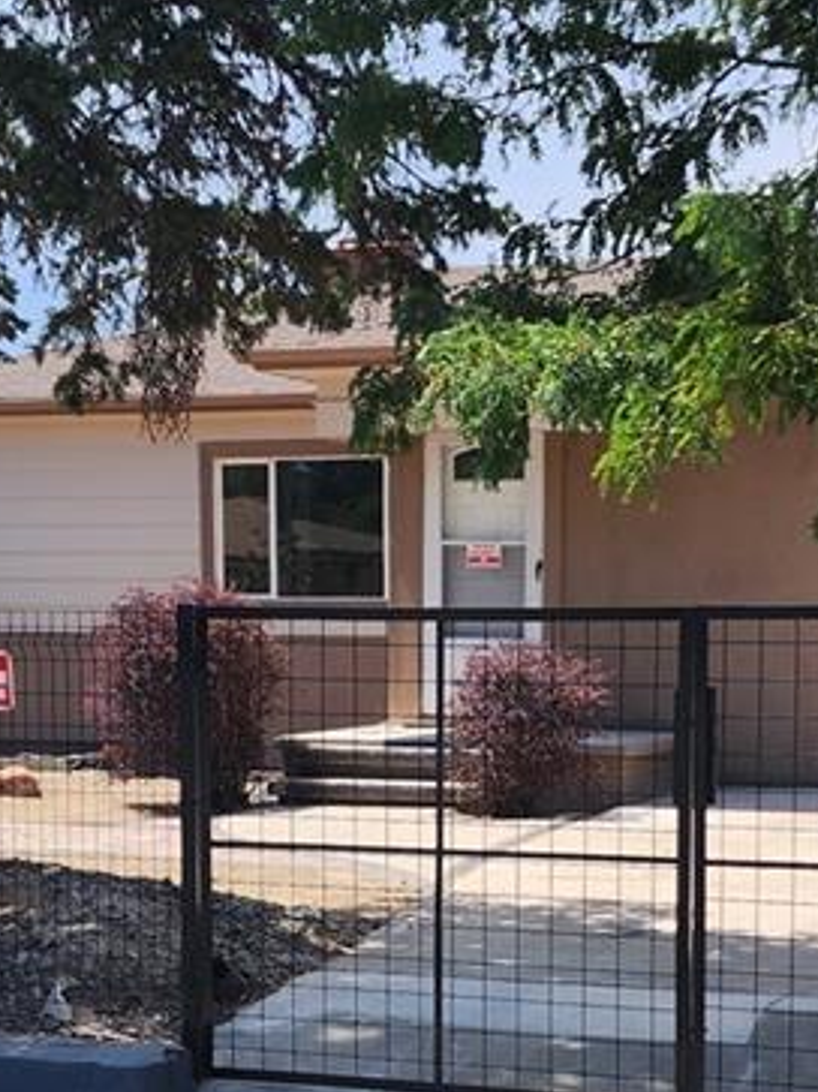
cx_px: 439
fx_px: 2396
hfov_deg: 19.4
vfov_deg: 25.3
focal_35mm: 76
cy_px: 857
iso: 12
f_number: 1.8
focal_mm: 6.4
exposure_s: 1/857
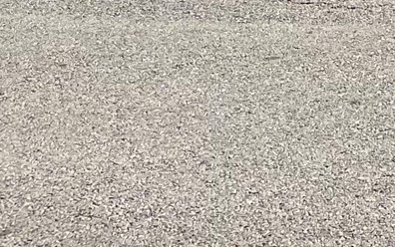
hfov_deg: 12.0
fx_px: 1476
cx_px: 972
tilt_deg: -3.1
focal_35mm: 137
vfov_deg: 8.3
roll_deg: -0.8
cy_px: -447
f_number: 1.6
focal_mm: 5.1
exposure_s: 1/6579
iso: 32
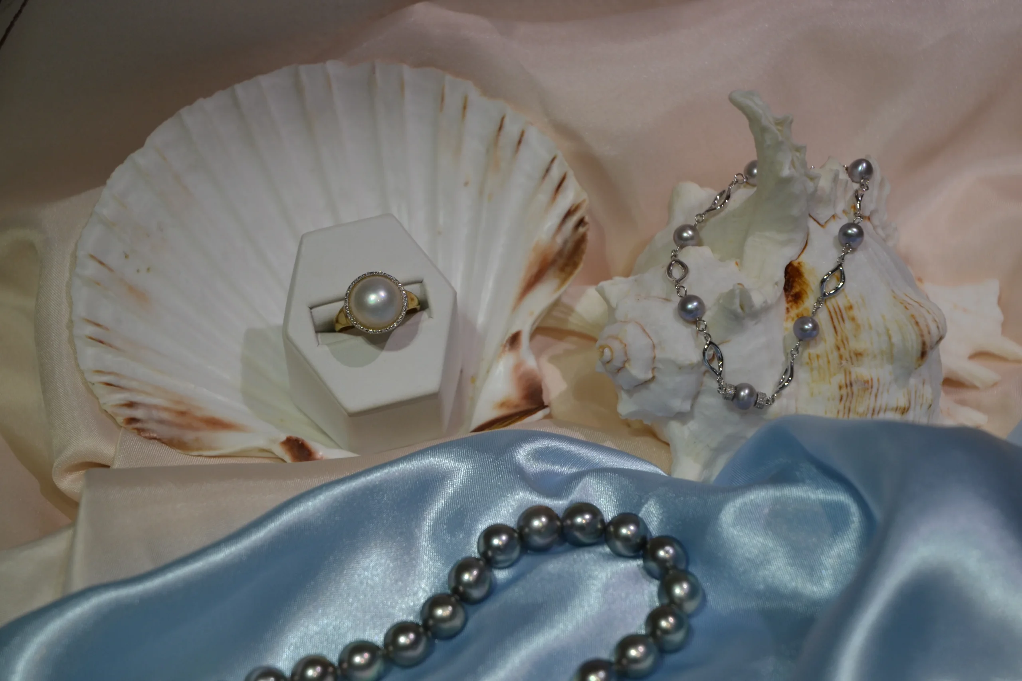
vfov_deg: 16.3
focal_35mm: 84
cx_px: 511
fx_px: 2385
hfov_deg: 24.2
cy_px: 340
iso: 400
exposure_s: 1/200
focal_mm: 56
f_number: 4.5
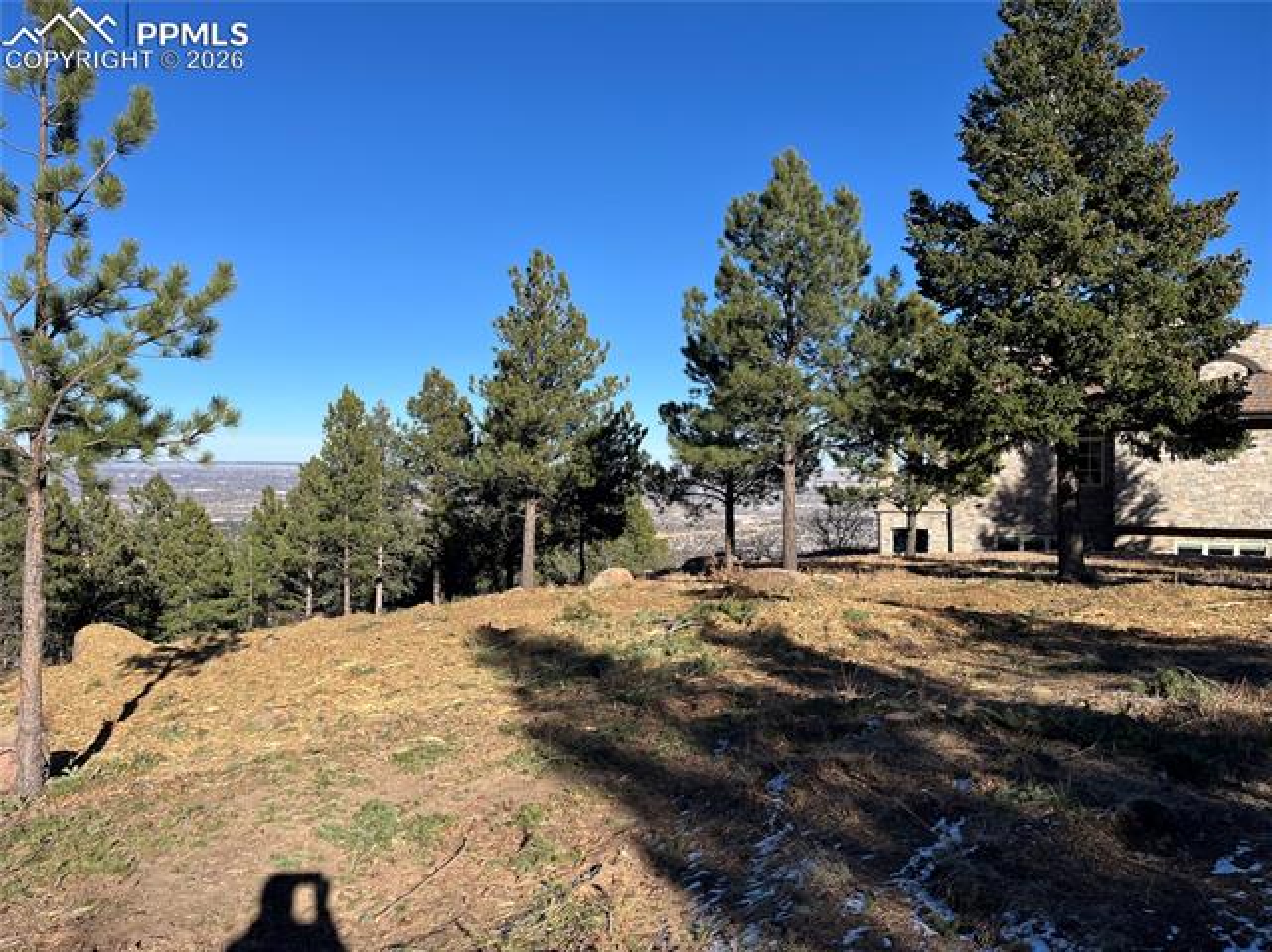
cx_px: 636
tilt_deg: -0.9
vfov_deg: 53.0
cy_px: 476
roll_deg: -0.5
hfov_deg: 67.3
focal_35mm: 26
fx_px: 955
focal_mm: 5.1
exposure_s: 1/2755
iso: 50
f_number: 1.6
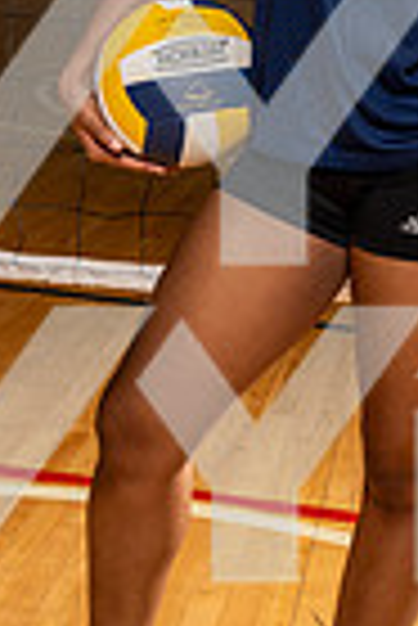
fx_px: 1407
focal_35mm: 81
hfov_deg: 16.7
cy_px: 131
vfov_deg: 24.7
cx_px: 373
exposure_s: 1/250
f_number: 5.6
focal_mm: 25
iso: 125
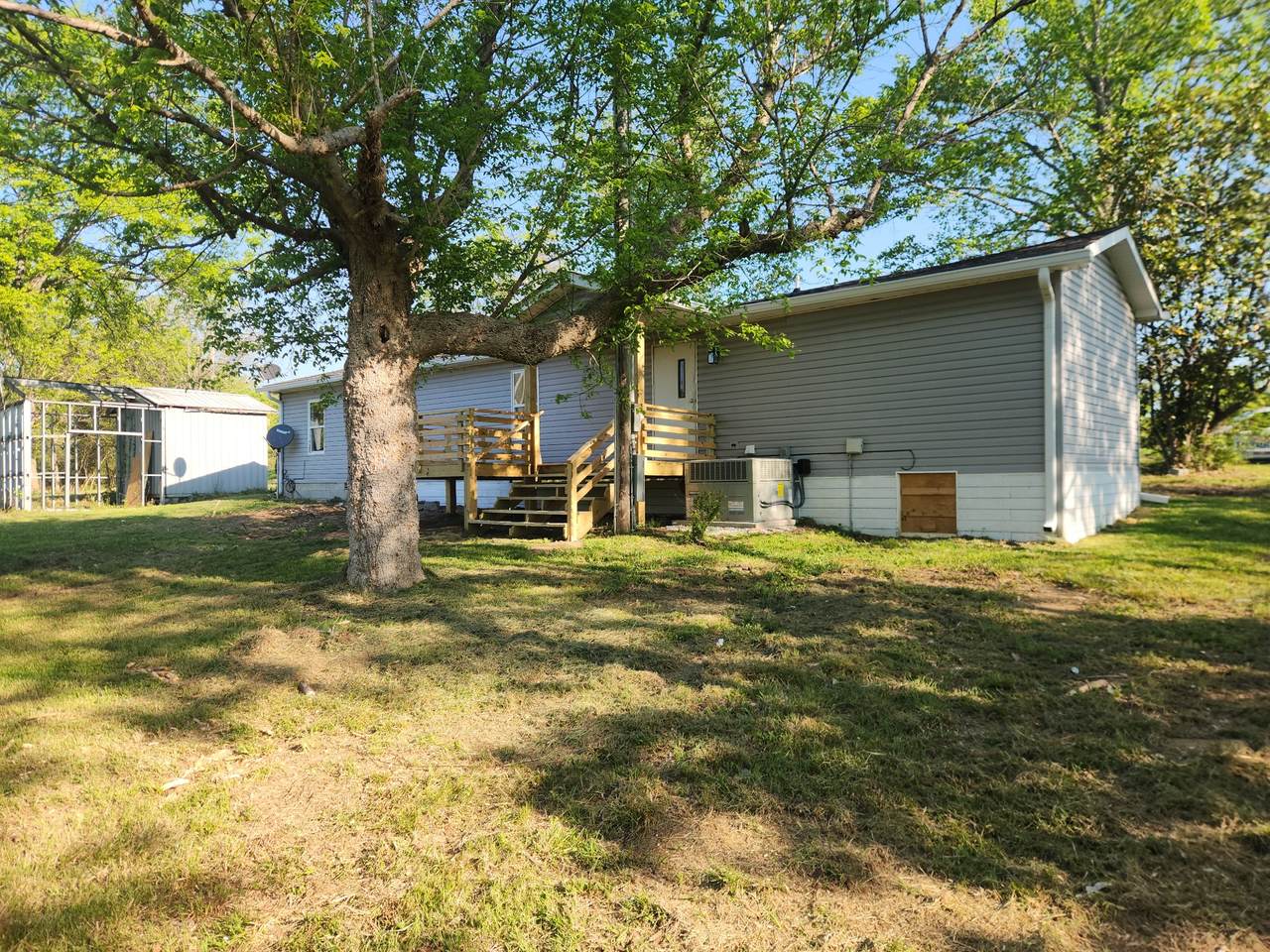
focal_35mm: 23
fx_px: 844
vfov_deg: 58.9
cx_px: 635
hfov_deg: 73.9
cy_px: 476
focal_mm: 5.4
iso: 20
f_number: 1.8
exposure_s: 1/519
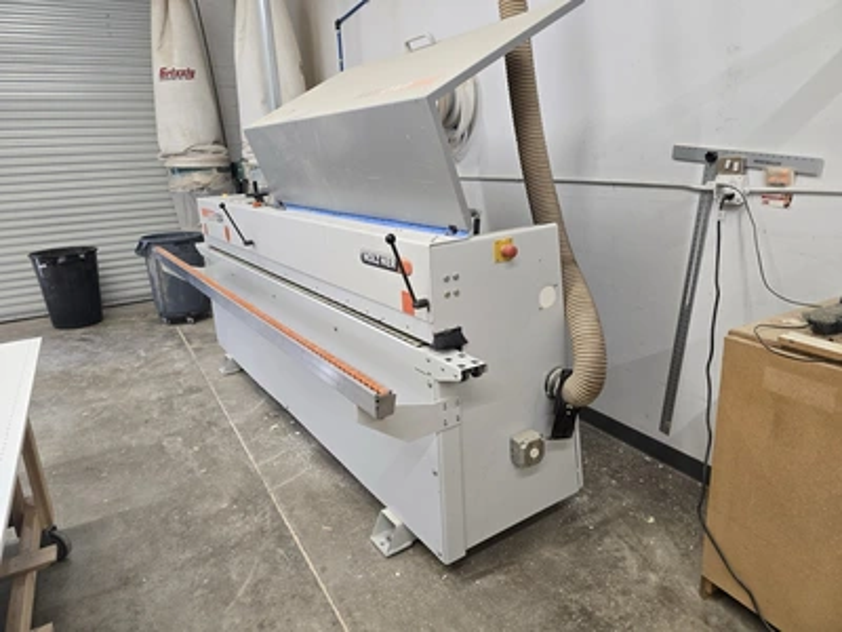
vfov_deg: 58.9
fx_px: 559
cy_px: 316
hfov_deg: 73.9
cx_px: 421
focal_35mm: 23
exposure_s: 1/120
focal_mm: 6.3
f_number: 1.7
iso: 200
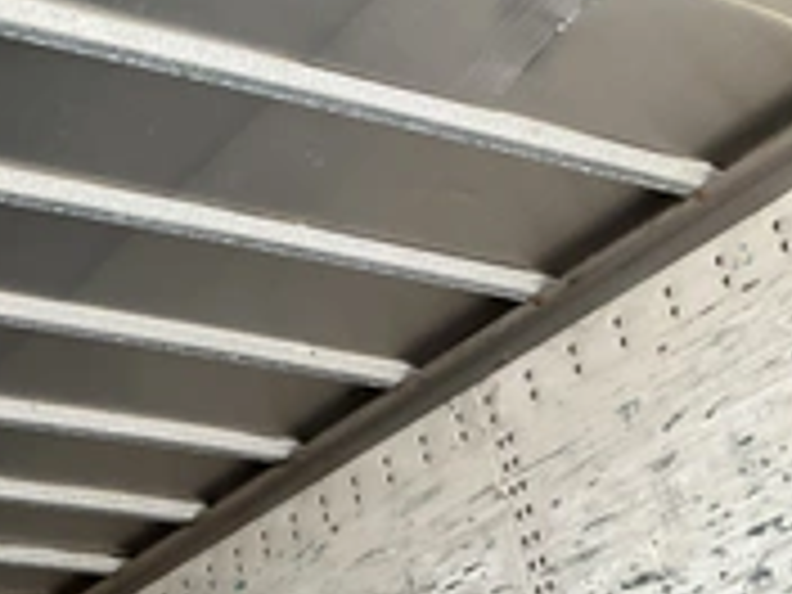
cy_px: -18
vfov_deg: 21.4
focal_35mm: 66
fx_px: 1510
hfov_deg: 28.2
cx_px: 72
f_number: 1.8
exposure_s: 1/60
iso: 80
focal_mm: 3
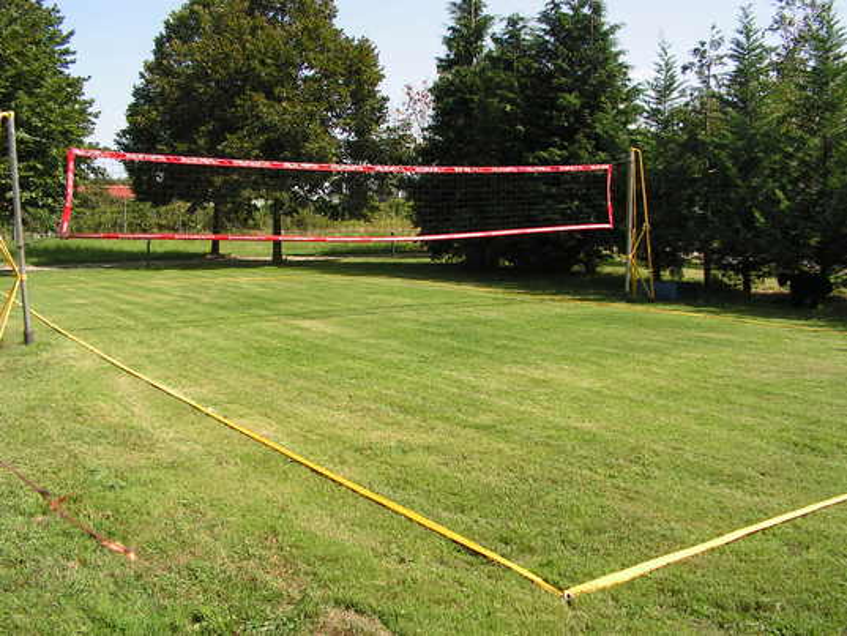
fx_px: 881
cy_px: 318
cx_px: 424
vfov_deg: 39.7
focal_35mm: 36
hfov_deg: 51.3
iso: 64
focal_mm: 6
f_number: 4.8
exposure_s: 1/320
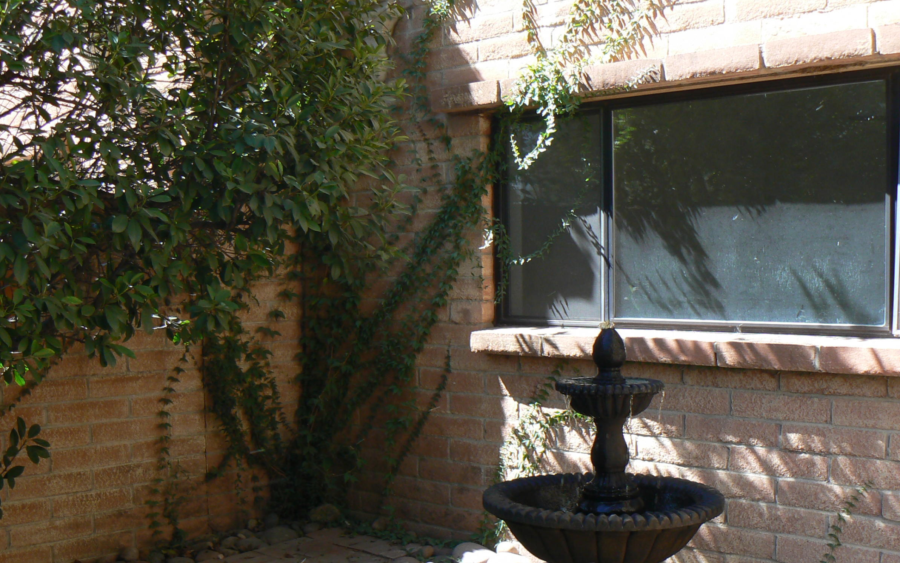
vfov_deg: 26.7
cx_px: 457
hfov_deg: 41.8
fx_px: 1177
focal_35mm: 48
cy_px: 392
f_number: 4.5
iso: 80
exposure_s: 1/100
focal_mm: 6
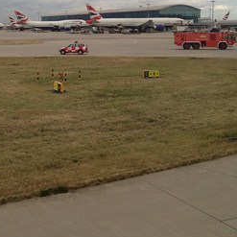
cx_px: 60
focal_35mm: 74
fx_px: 573
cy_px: 49
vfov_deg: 23.0
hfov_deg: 23.1
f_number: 2.4
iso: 64
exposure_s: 1/657
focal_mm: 4.28
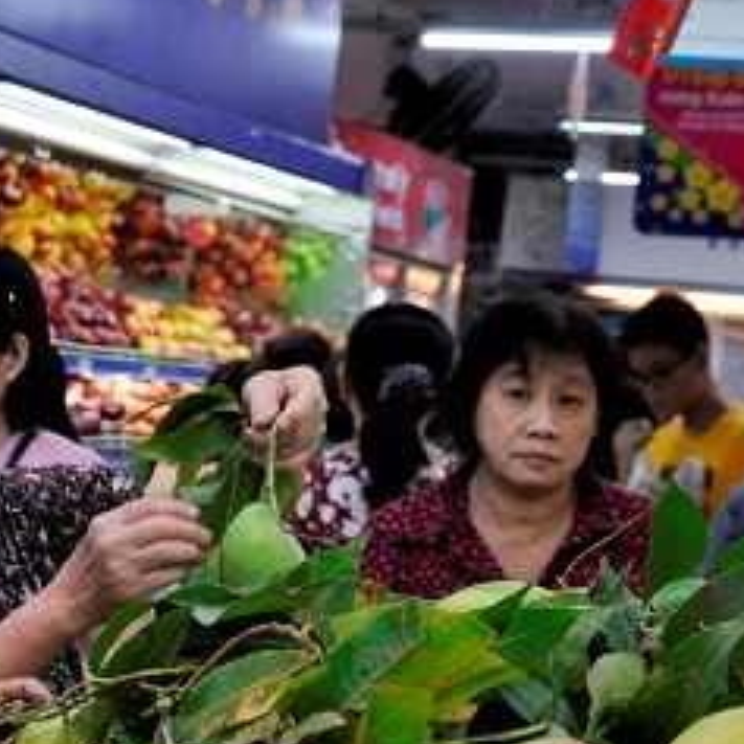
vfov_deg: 15.4
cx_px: 132
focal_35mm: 113
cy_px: 455
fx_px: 2748
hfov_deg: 15.3
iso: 800
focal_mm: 42
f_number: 5
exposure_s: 1/80
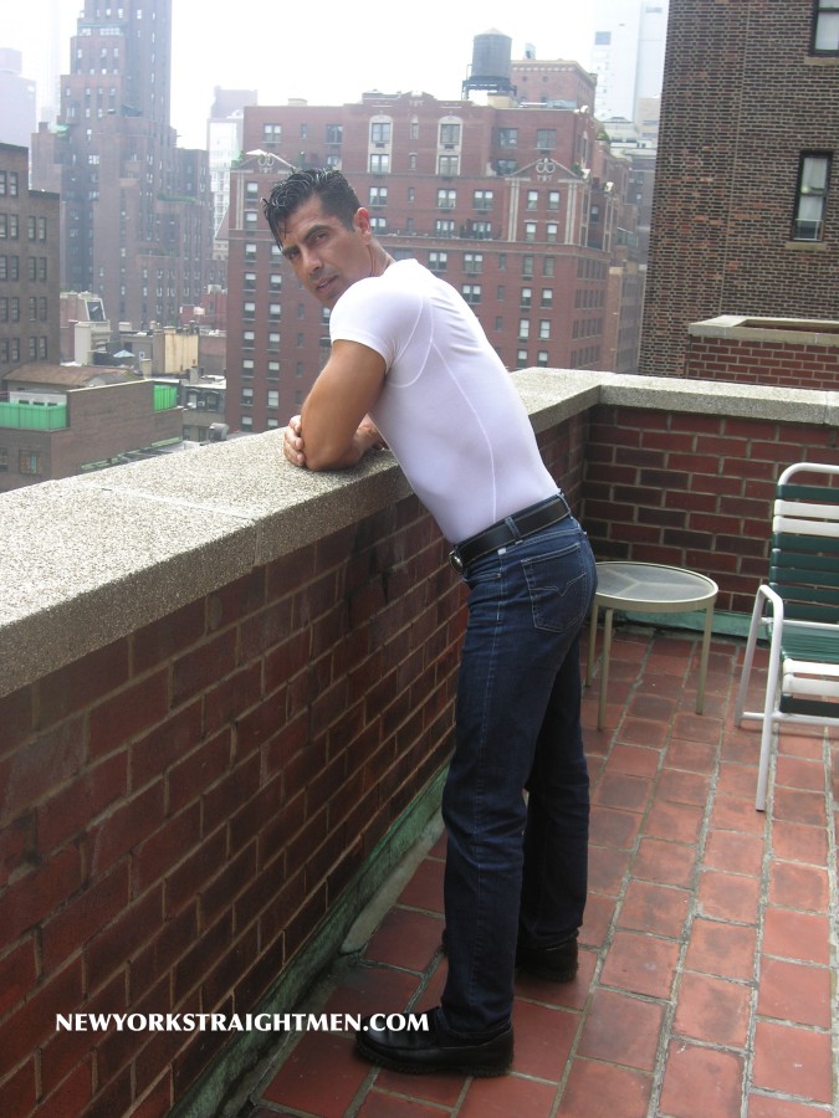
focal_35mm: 37
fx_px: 1196
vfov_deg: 50.1
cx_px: 420
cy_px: 559
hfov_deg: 38.7
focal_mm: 9.3
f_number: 4.3
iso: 50
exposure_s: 1/101
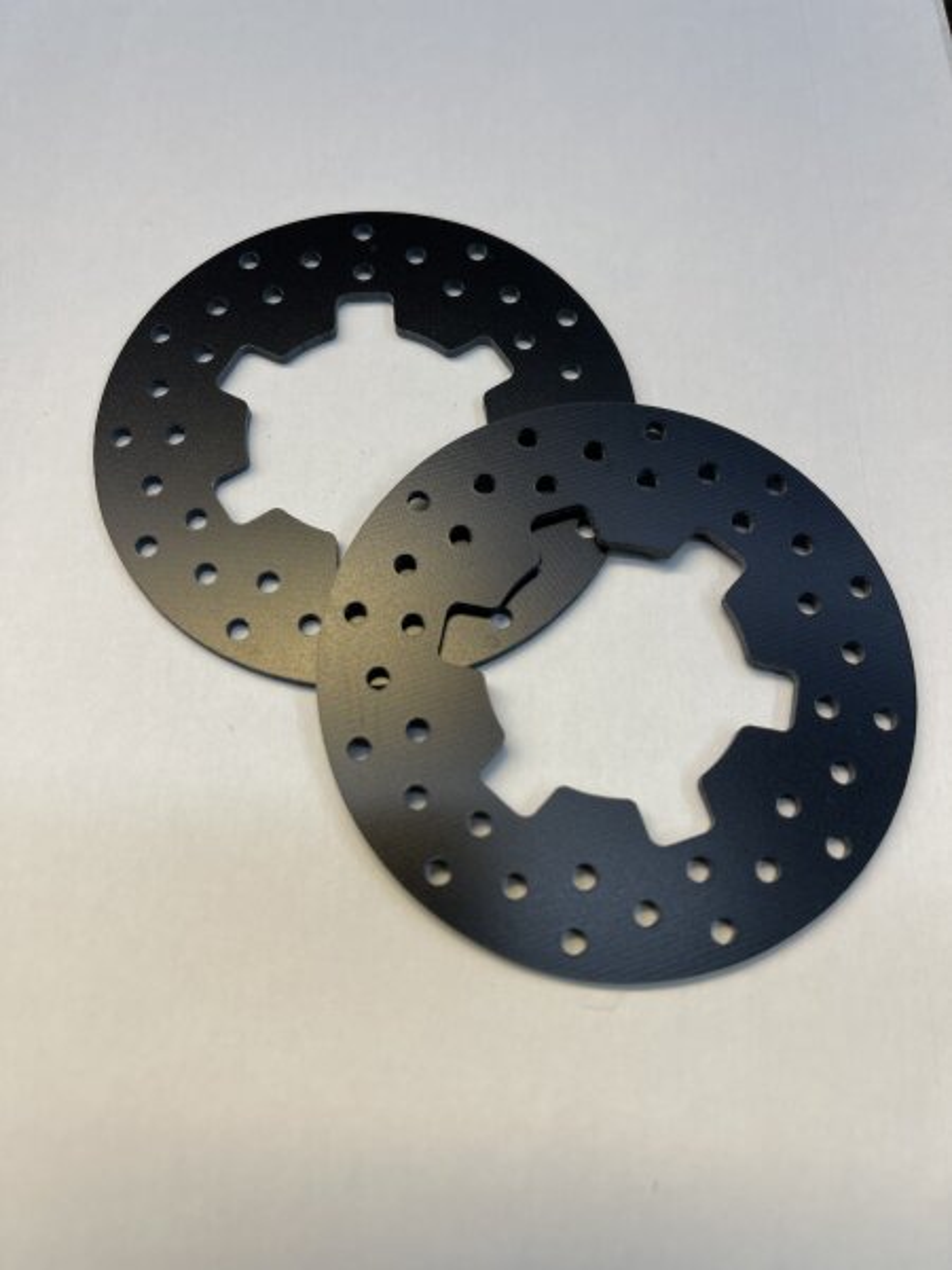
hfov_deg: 53.1
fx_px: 953
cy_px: 635
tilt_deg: -70.1
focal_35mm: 26
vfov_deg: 67.3
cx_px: 476
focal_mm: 5.1
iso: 32
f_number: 1.6
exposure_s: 1/114
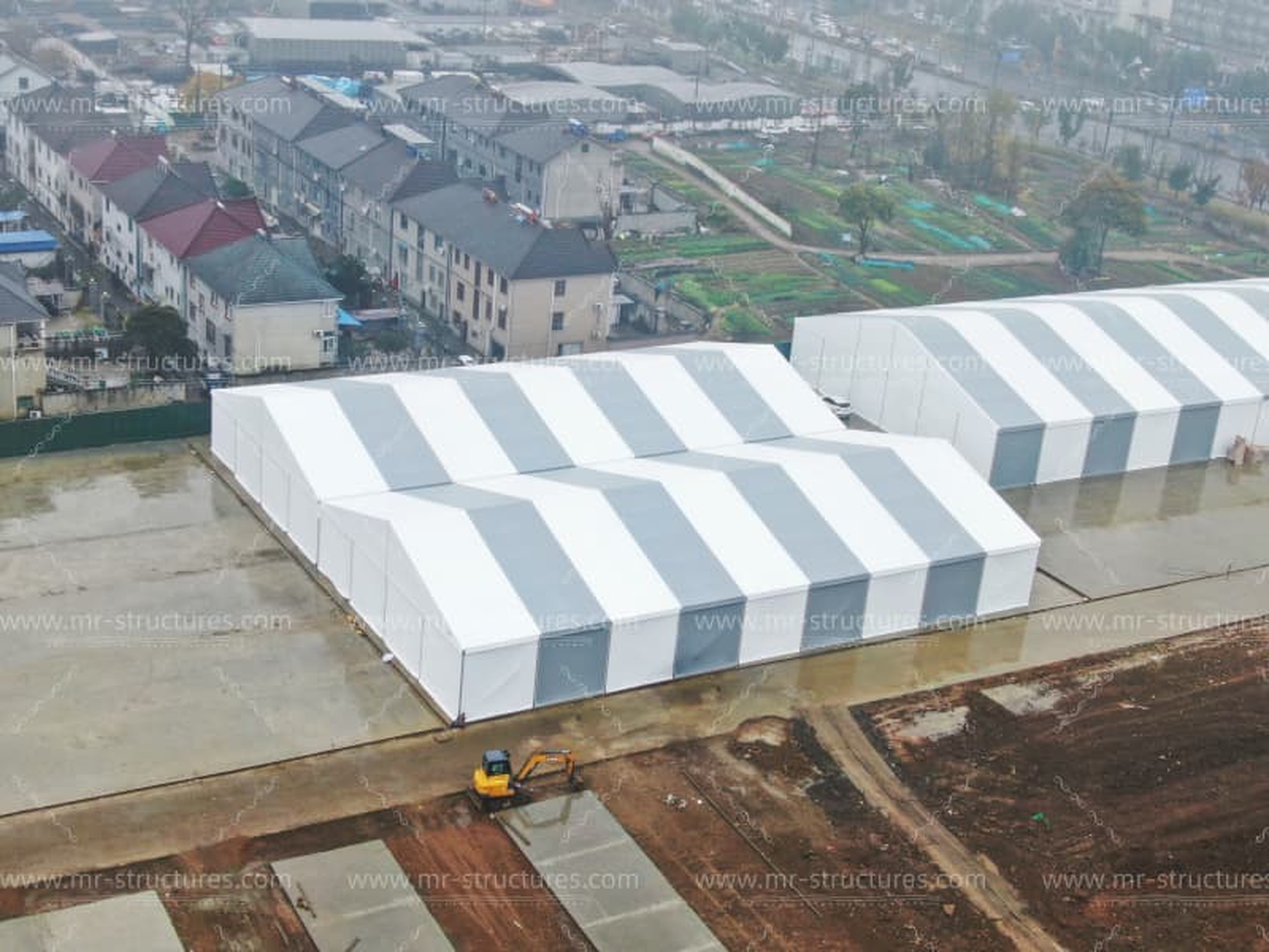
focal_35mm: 48
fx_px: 1760
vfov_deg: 30.3
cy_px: 476
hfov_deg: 39.7
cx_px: 634
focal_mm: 8.6
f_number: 3.8
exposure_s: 1/40
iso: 100
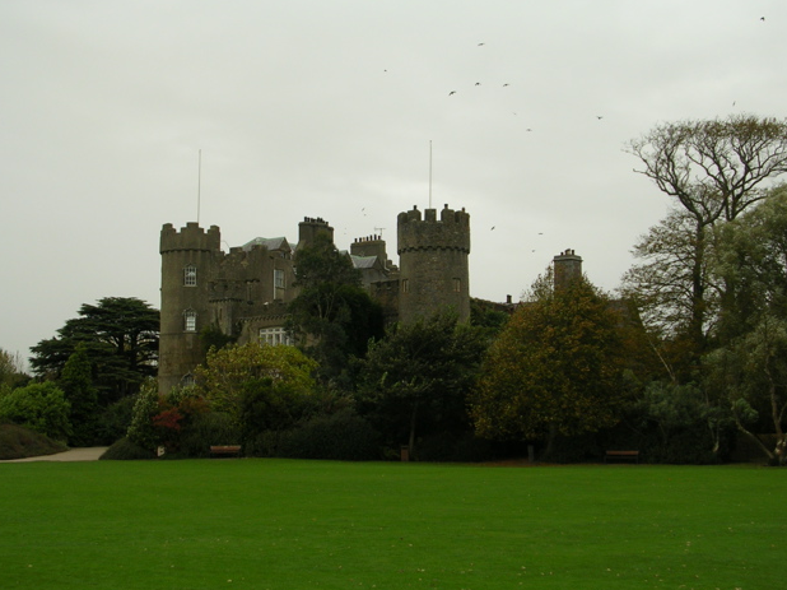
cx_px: 383
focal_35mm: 58
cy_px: 302
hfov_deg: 33.2
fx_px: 1318
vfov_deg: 25.2
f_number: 3.3
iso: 50
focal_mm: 8.5
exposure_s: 1/254
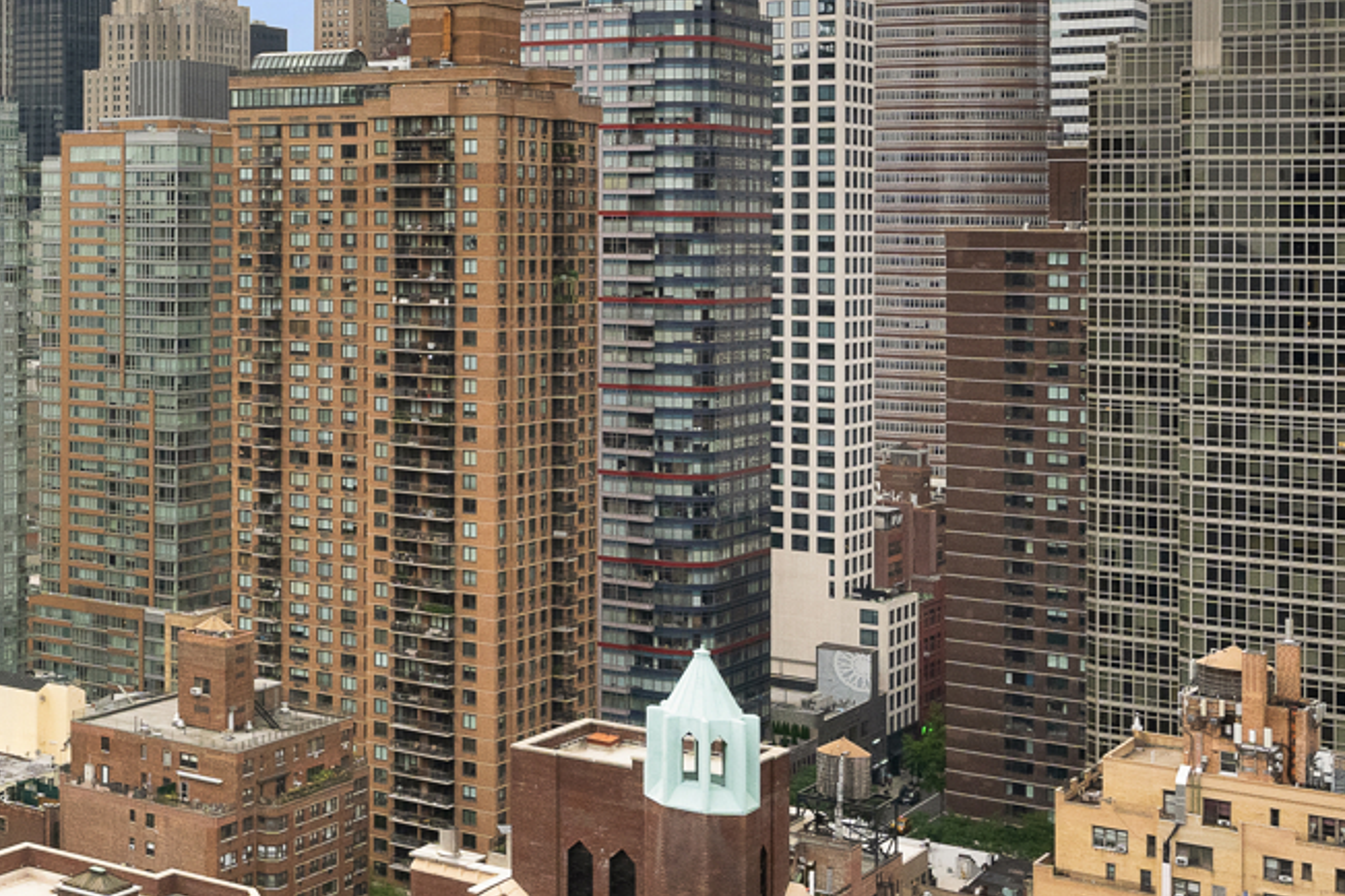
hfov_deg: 29.4
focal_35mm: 56
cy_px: 175
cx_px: -357
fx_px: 2092
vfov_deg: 23.8
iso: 640
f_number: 11
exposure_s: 1/160
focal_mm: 19
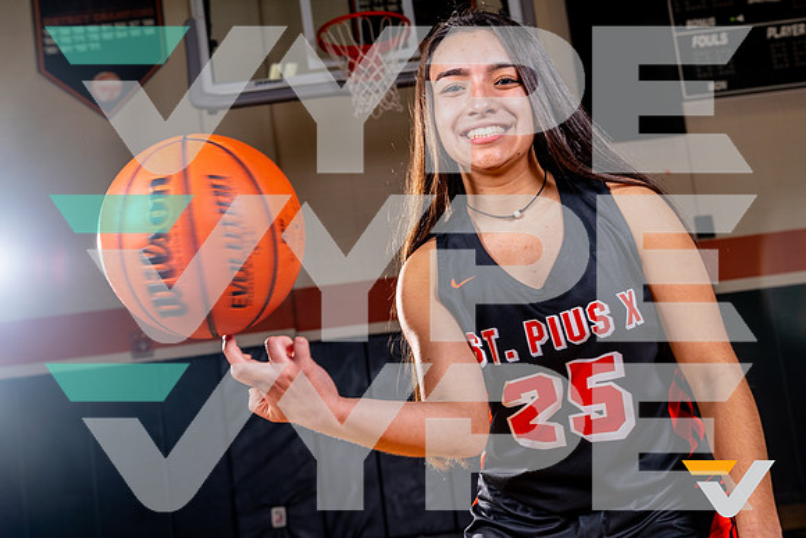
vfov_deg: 26.5
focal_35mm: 51
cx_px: 403
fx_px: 1142
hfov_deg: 38.9
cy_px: 269
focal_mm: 51
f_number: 6.7
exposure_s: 1/125
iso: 100
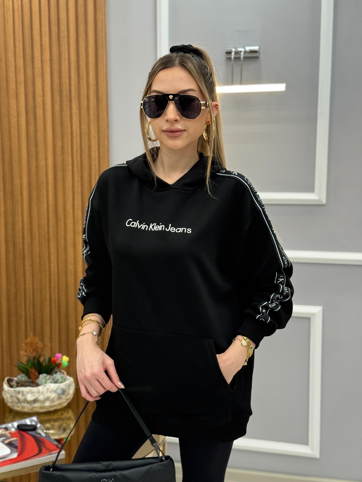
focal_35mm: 48
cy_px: 241
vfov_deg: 39.7
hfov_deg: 30.3
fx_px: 669
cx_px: 181
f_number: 1.78
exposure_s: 1/100
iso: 160
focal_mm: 6.76
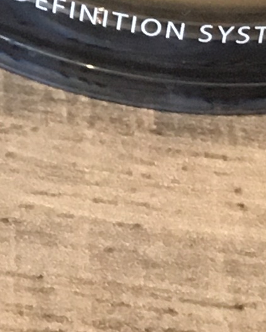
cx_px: -463
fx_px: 2124
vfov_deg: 8.3
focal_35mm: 216
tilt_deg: -29.8
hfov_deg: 6.6
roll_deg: +1.2
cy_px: -406
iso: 200
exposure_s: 1/20
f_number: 2.2
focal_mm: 4.15
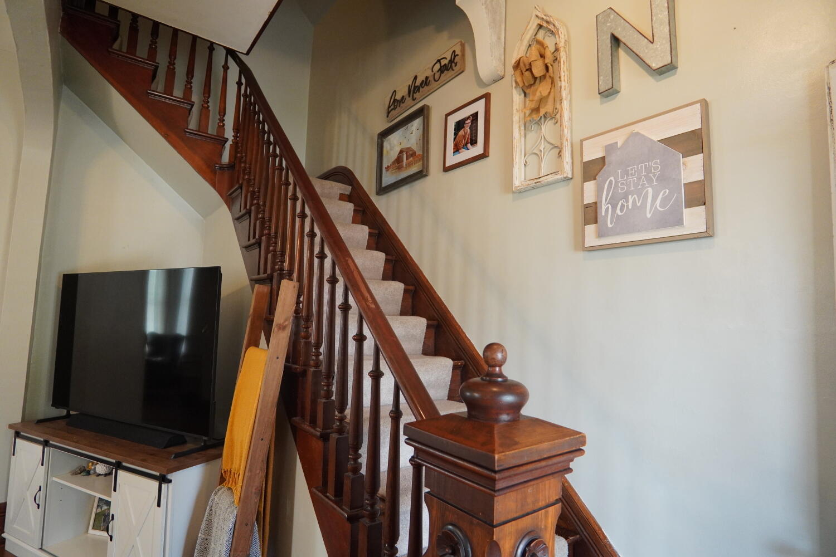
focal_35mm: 18
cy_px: 278
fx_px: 418
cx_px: 418
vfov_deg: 67.4
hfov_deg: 90.0
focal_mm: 12
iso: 1600
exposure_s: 1/160
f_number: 2.8
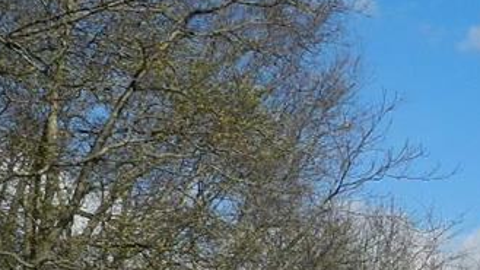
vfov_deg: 8.9
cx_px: 664
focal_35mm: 129
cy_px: 509
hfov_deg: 15.6
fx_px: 1642
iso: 160
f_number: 5
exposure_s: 1/1250
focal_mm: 6.7
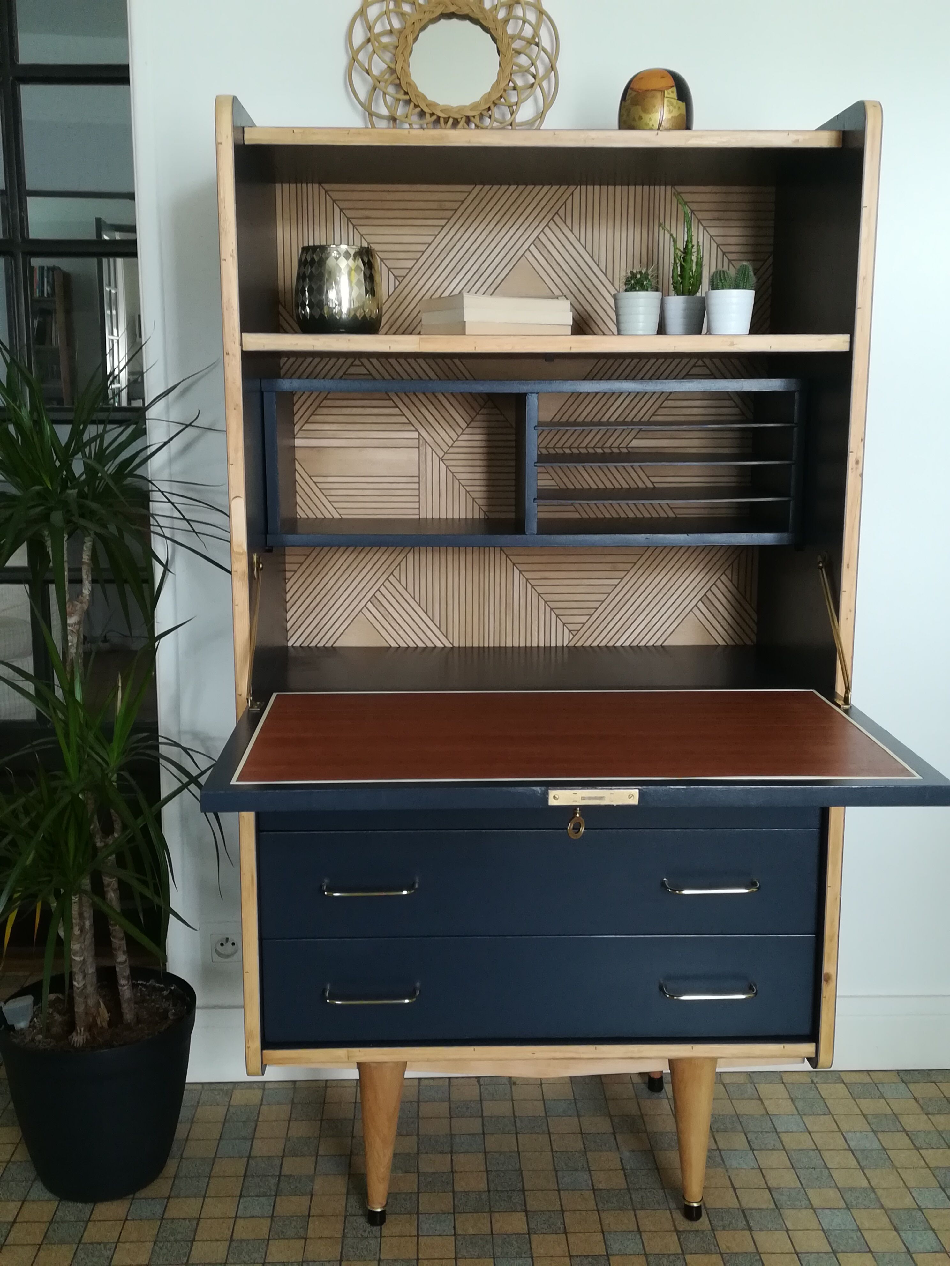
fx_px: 1317
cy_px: 633
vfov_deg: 51.4
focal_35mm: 36
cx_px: 475
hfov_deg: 39.7
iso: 160
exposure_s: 1/33.3
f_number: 2.2
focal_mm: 3.83
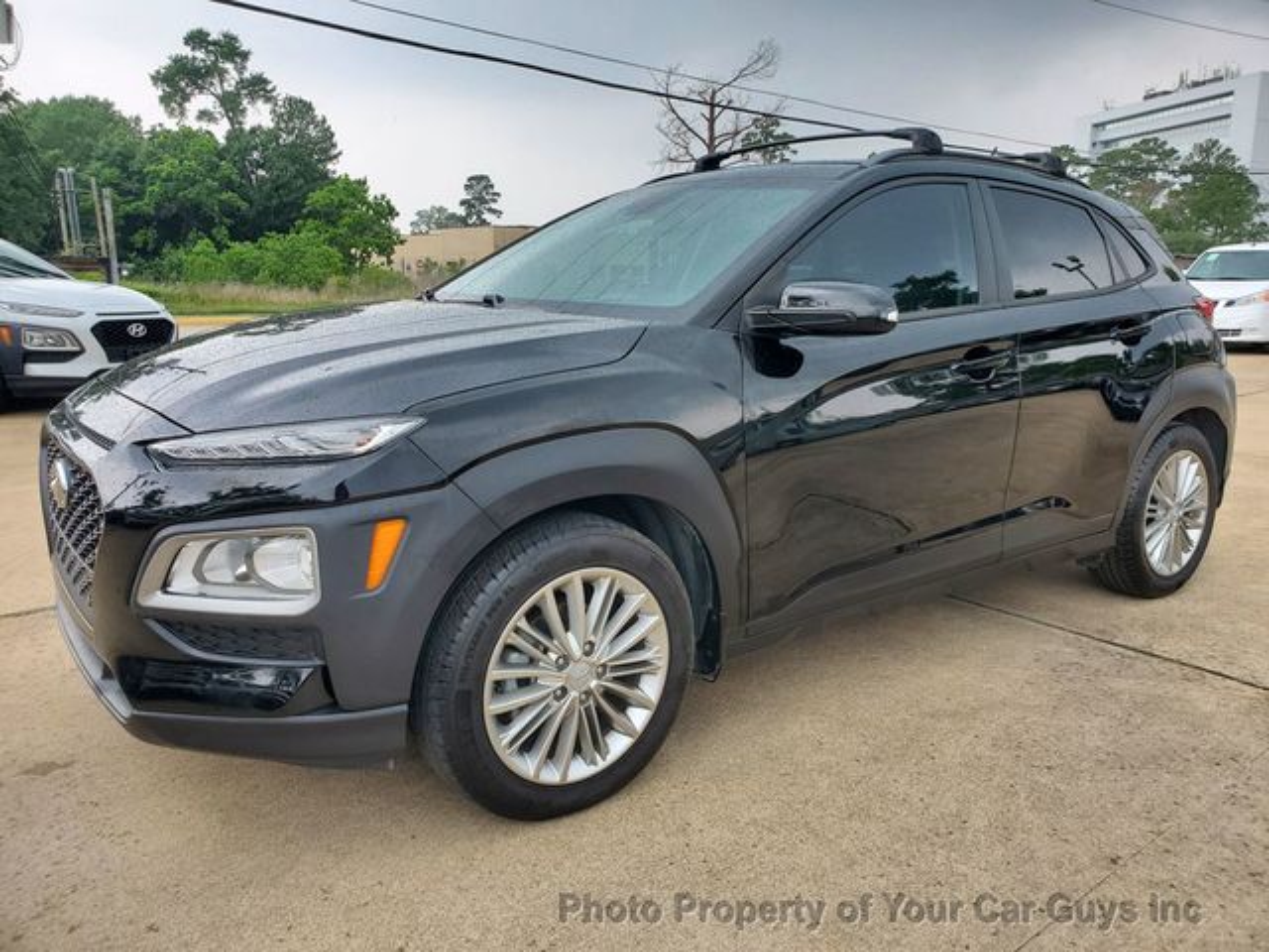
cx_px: 634
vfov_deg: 53.1
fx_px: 953
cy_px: 476
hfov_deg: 67.3
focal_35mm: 26
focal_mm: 4.3
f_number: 2.4
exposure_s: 1/254
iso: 50
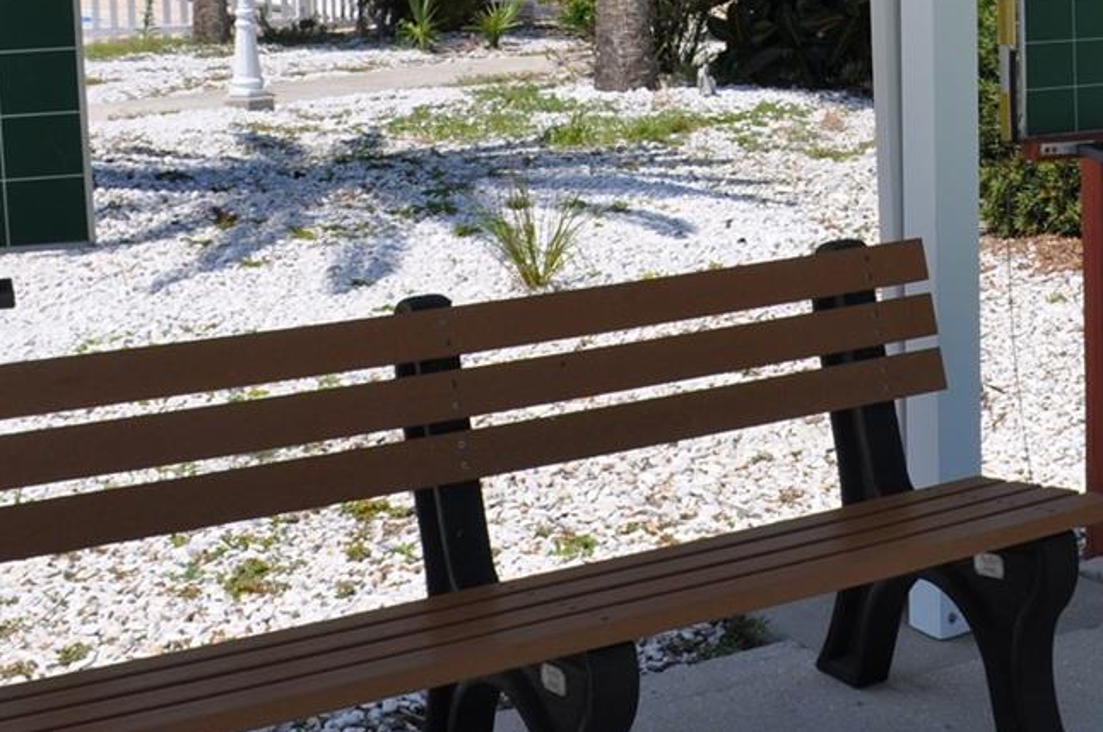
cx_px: 901
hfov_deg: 29.4
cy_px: 22
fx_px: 2050
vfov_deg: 19.7
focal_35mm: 67
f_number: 10
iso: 200
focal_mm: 18
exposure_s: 1/400
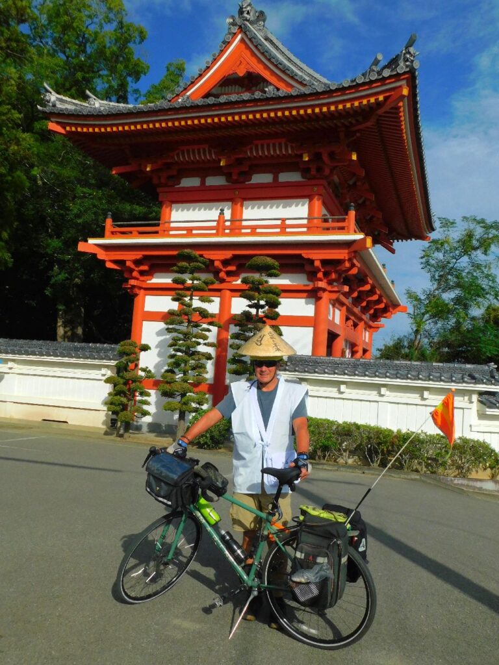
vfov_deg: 60.0
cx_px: 250
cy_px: 332
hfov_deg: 46.8
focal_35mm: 30
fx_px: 577
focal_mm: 5.3
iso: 125
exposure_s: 1/1000
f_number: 6.4
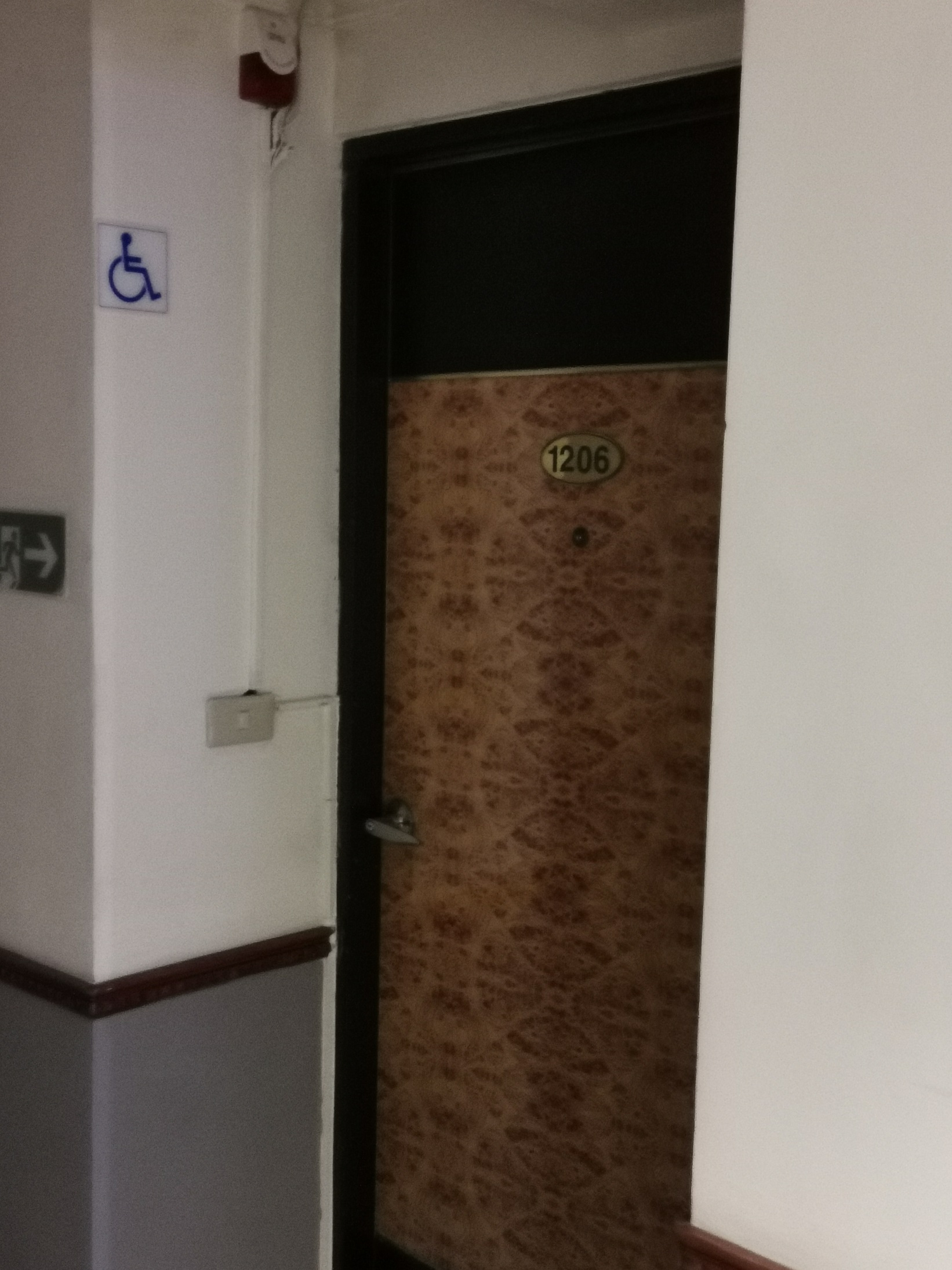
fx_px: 1540
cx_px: 476
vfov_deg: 44.8
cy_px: 635
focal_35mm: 42
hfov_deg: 34.4
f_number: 1.8
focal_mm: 5.58
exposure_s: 1/20
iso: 1250
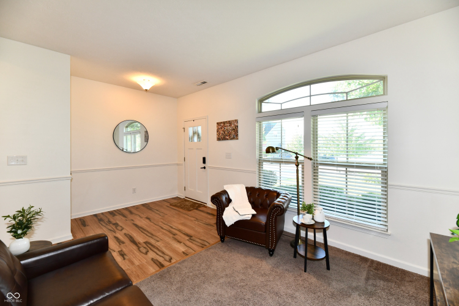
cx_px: 230
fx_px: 178
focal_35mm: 14
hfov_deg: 104.3
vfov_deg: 81.2
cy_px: 153
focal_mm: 14
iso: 640
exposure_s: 1/60
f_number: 6.3
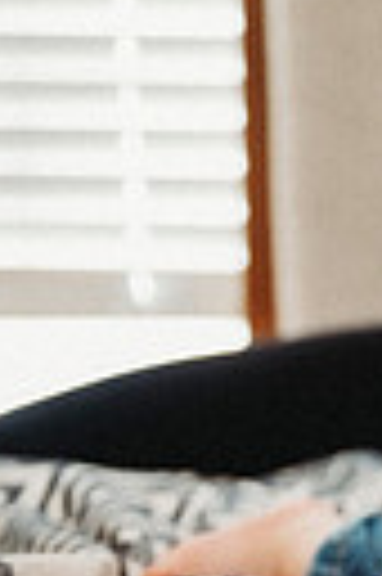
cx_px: 1251
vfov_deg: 11.5
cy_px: 345
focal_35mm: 179
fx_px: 2857
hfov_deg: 6.7
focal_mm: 38
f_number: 2.8
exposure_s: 1/125
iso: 800
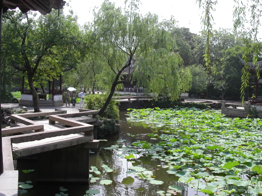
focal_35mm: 38
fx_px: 288
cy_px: 98
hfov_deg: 49.0
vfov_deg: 37.7
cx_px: 131
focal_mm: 7.8
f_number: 6.7
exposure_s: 1/180
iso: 100
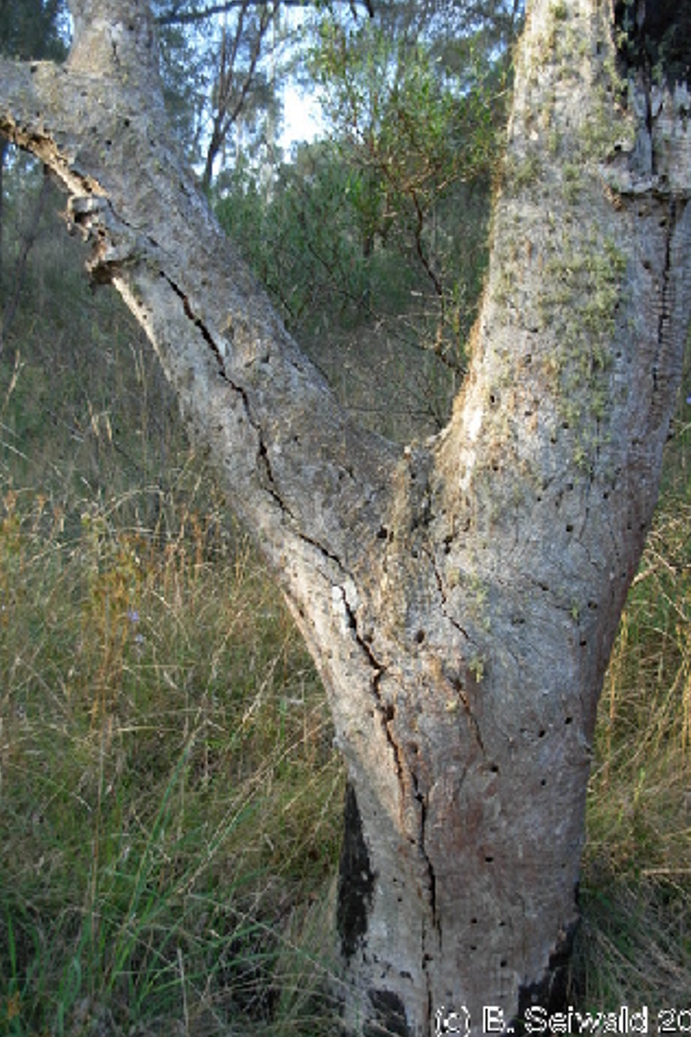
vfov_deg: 48.5
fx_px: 1152
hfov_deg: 33.4
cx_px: 339
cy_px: 516
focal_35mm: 40
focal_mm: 6.3
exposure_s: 1/78.3
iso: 79
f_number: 2.9
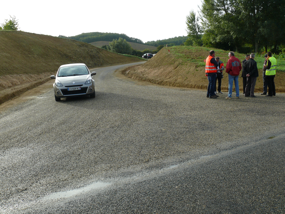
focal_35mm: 35
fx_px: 288
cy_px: 107
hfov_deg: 52.6
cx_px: 142
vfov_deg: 40.7
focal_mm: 7.4
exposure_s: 1/250
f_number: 4.5
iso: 100
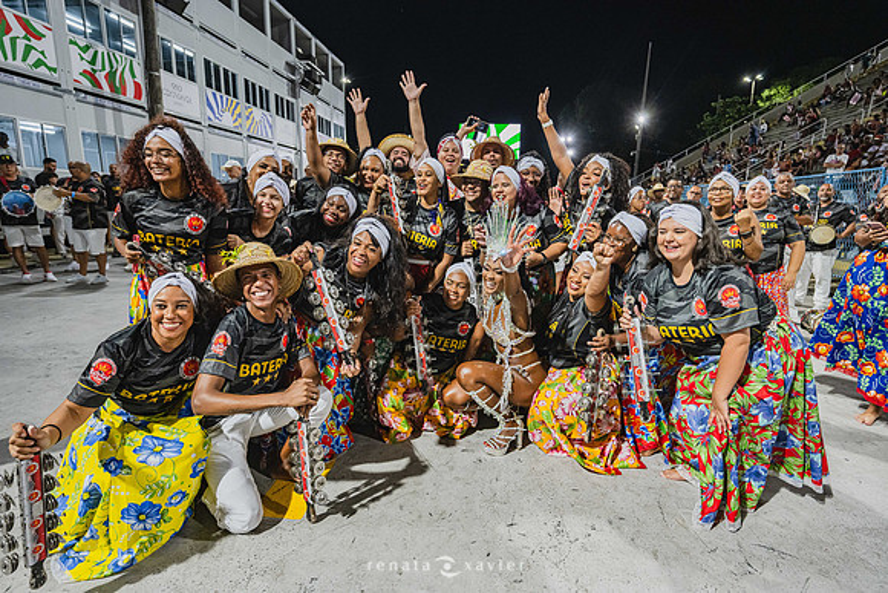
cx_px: 444
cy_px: 296
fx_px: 456
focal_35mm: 18
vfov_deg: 66.0
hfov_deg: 88.4
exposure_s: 1/400
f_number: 4.5
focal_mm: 18.5
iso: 1600
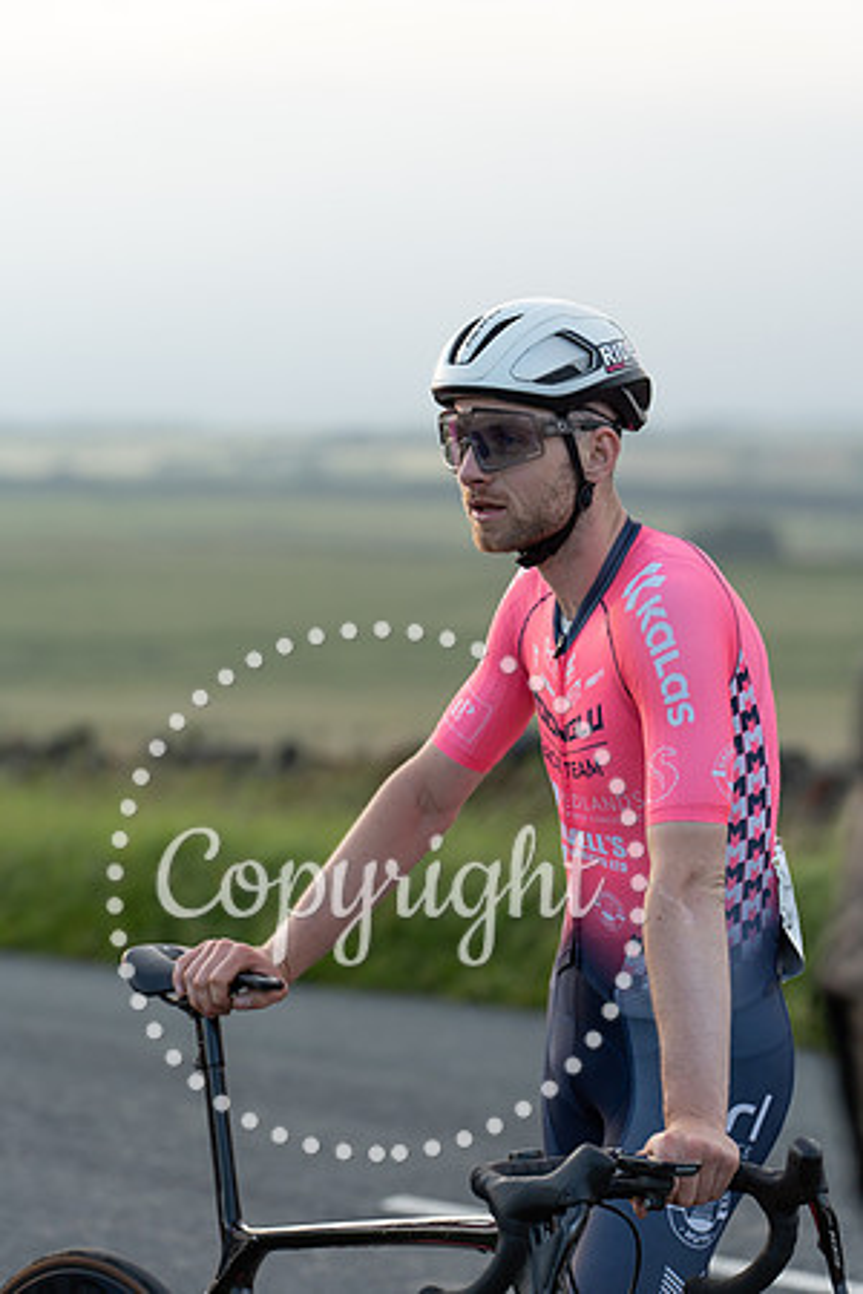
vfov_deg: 18.9
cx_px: 432
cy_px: 647
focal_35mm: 108
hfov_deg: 12.7
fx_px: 3883
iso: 400
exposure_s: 1/1250
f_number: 3.2
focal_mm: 108
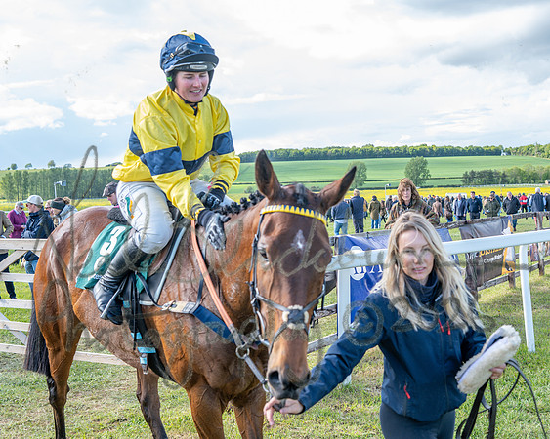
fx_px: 732
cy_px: 188
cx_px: 303
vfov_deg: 33.4
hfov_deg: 41.1
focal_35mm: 45
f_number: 4
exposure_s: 1/480
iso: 200
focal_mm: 35
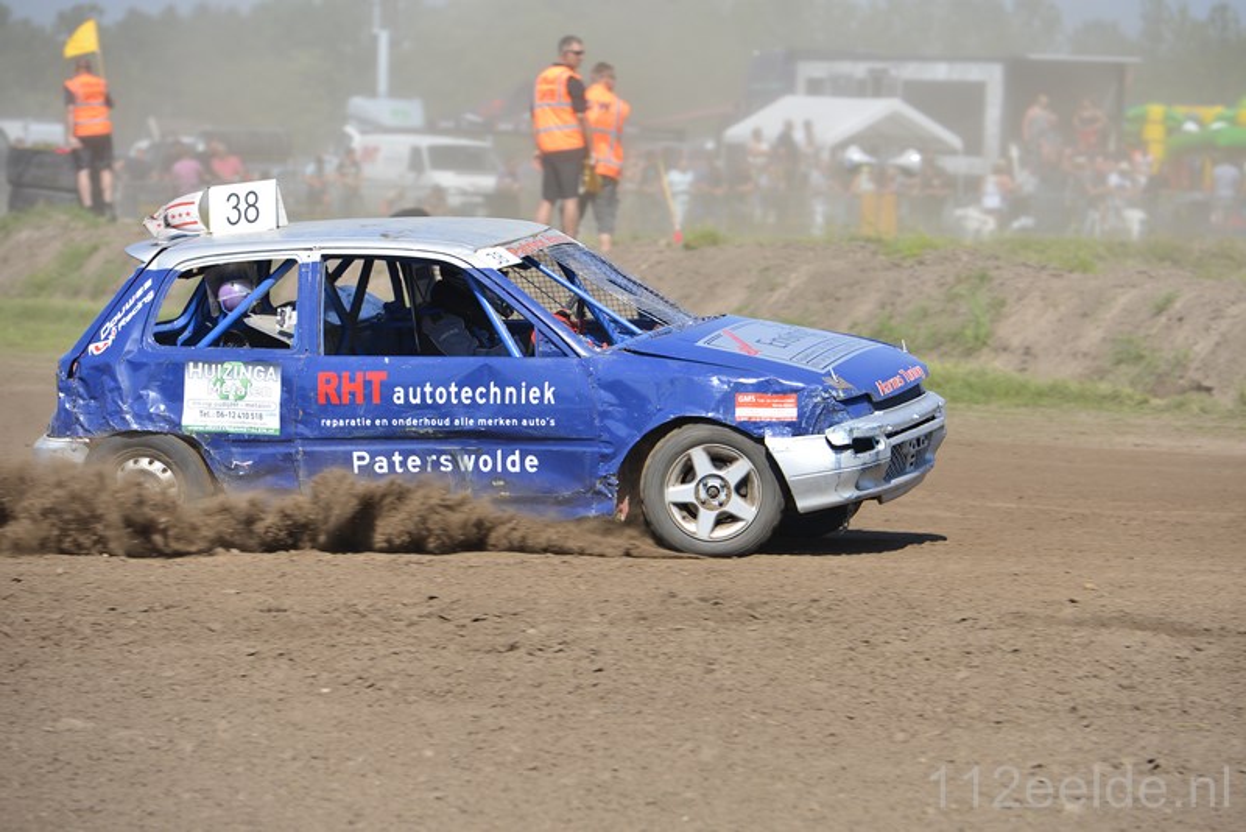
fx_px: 6059
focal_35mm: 175
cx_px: 623
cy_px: 416
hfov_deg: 11.7
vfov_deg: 7.9
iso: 200
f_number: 6.3
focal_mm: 175
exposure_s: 1/640
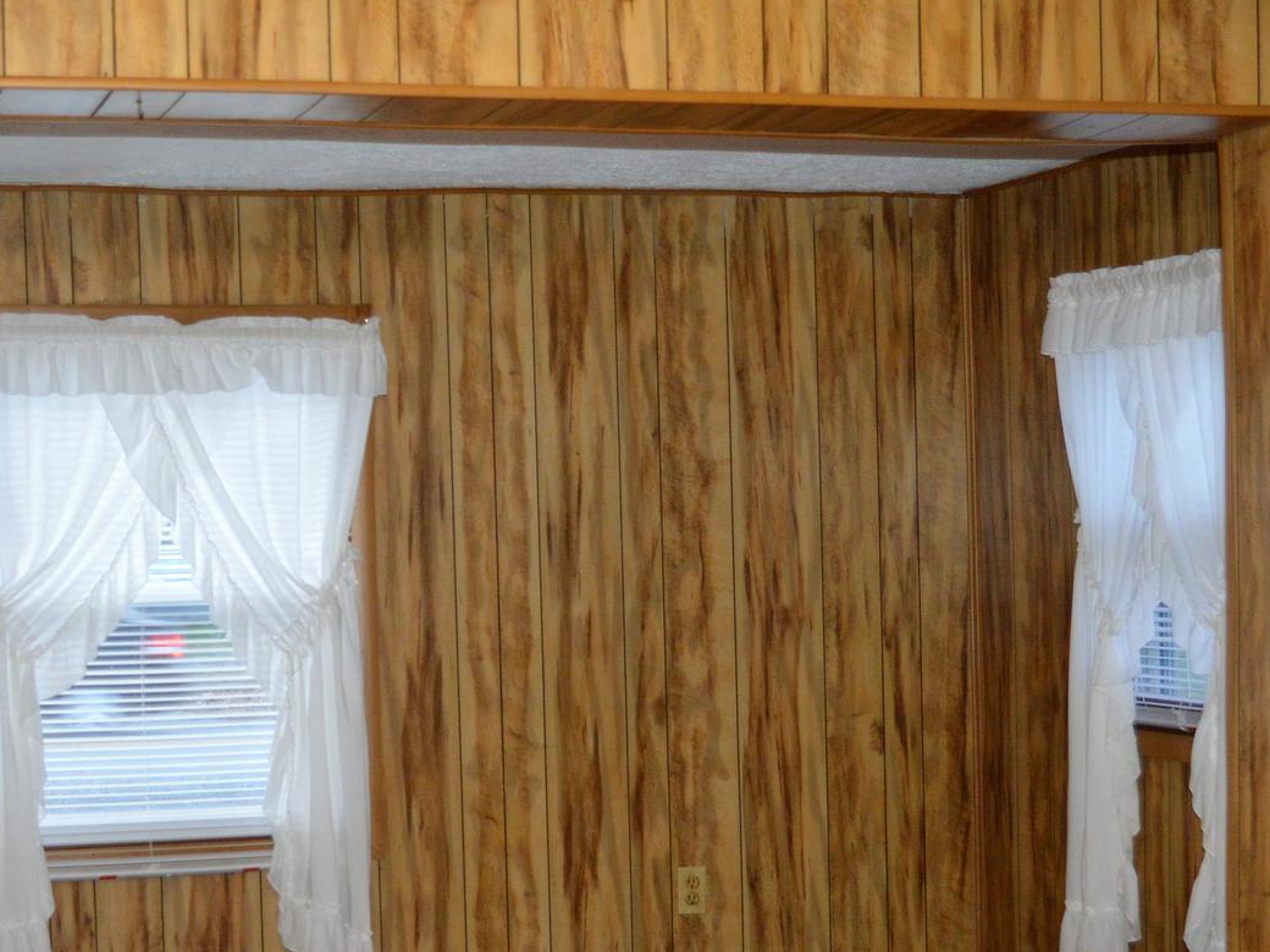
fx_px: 2603
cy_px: 647
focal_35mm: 71
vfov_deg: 20.7
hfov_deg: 27.2
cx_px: 402
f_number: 4
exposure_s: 1/60
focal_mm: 25
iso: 1100
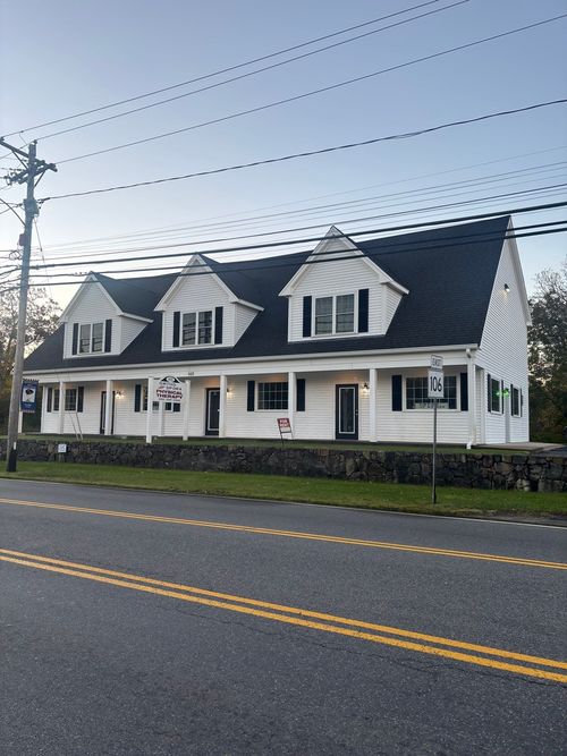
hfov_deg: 53.0
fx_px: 568
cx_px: 284
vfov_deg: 67.3
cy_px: 378
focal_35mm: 26
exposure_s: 1/268
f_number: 1.6
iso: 50
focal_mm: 5.96
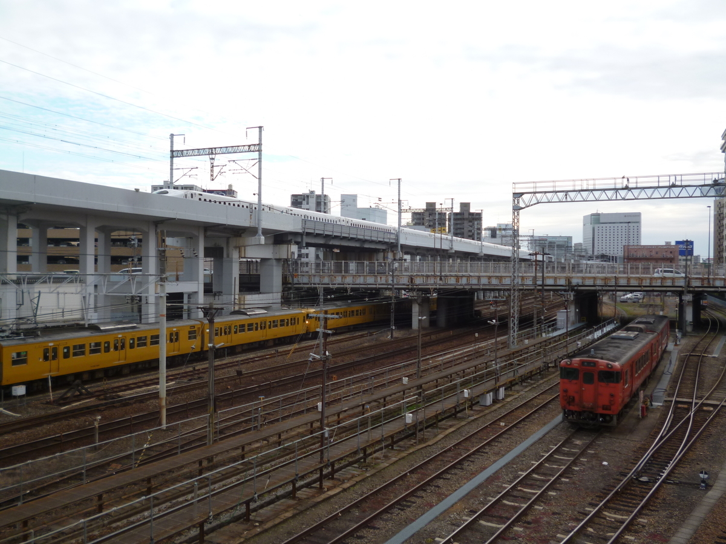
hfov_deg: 56.8
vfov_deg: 44.2
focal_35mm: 32
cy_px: 272
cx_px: 363
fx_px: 671
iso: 100
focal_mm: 5.7
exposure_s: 1/250
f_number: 3.3
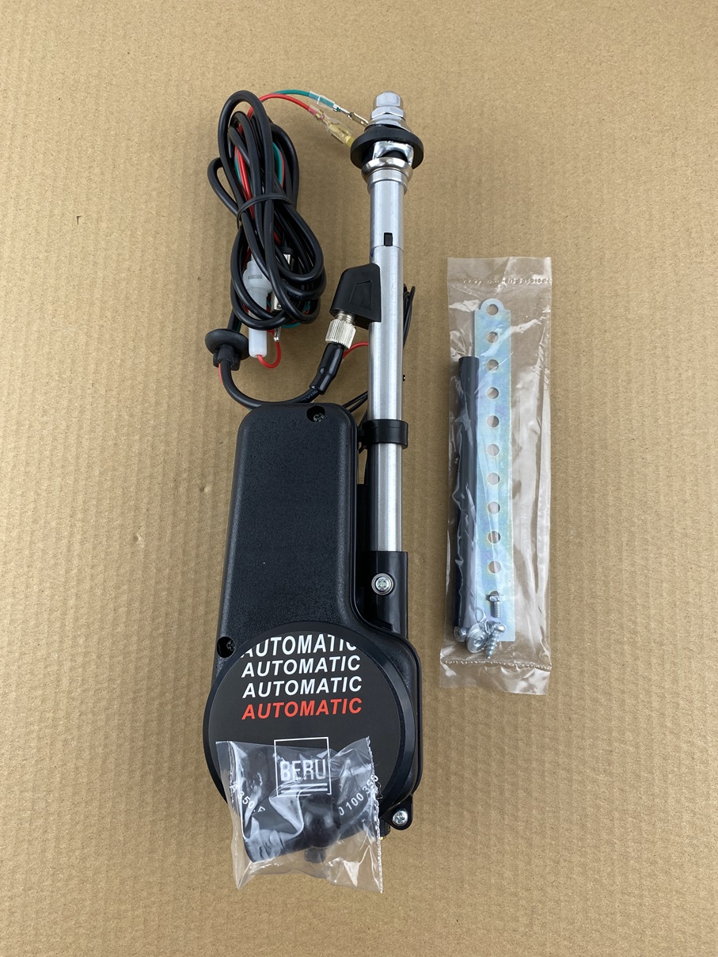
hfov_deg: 53.1
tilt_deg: -81.3
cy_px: 478
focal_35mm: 26
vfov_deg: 67.3
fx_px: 719
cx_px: 359
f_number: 1.8
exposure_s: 1/100
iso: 50
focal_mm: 4.25
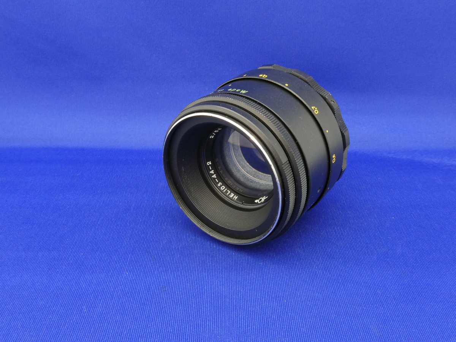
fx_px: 487
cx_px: 228
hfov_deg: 50.1
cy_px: 171
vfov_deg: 38.7
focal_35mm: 37
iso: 200
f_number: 8
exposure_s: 1
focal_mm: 6.7
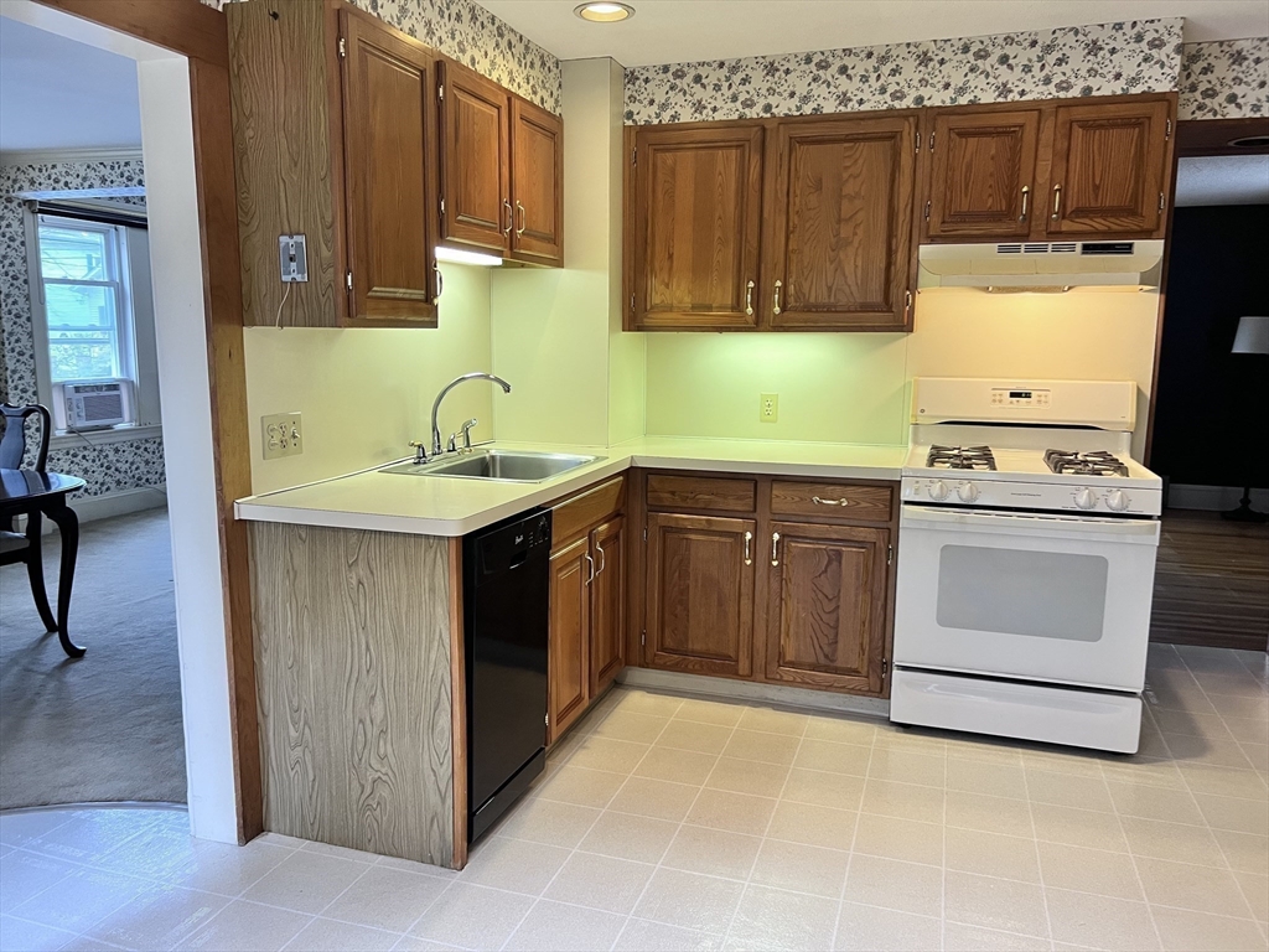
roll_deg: -0.5
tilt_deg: -9.4
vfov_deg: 53.1
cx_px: 634
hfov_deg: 67.3
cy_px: 476
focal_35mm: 26
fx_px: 953
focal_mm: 5.7
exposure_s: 1/60
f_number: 1.5
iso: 125
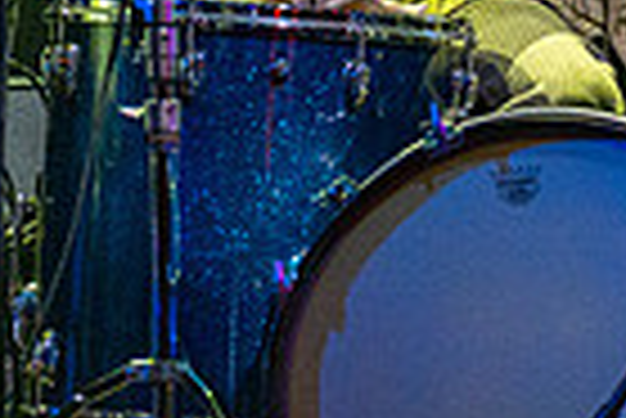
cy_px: -164
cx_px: 694
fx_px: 14552
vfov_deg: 1.6
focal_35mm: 836
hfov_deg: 2.5
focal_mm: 200
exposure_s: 1/200
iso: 3200
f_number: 2.8
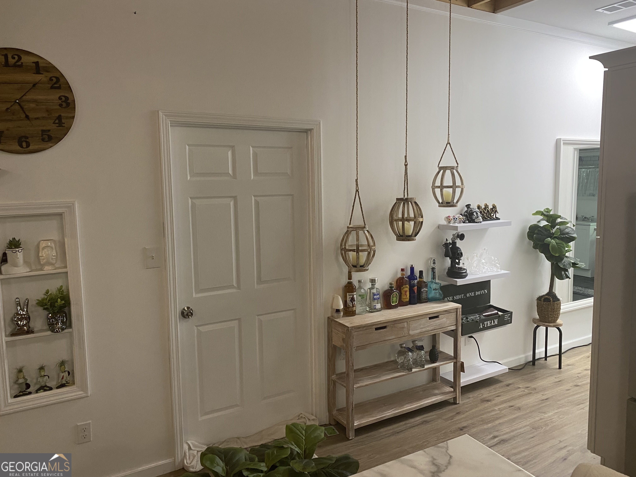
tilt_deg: -5.5
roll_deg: +1.2
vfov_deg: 53.1
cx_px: 318
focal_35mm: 26
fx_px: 478
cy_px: 238
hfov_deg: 67.3
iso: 160
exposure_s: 1/60
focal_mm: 4.25
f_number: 1.8
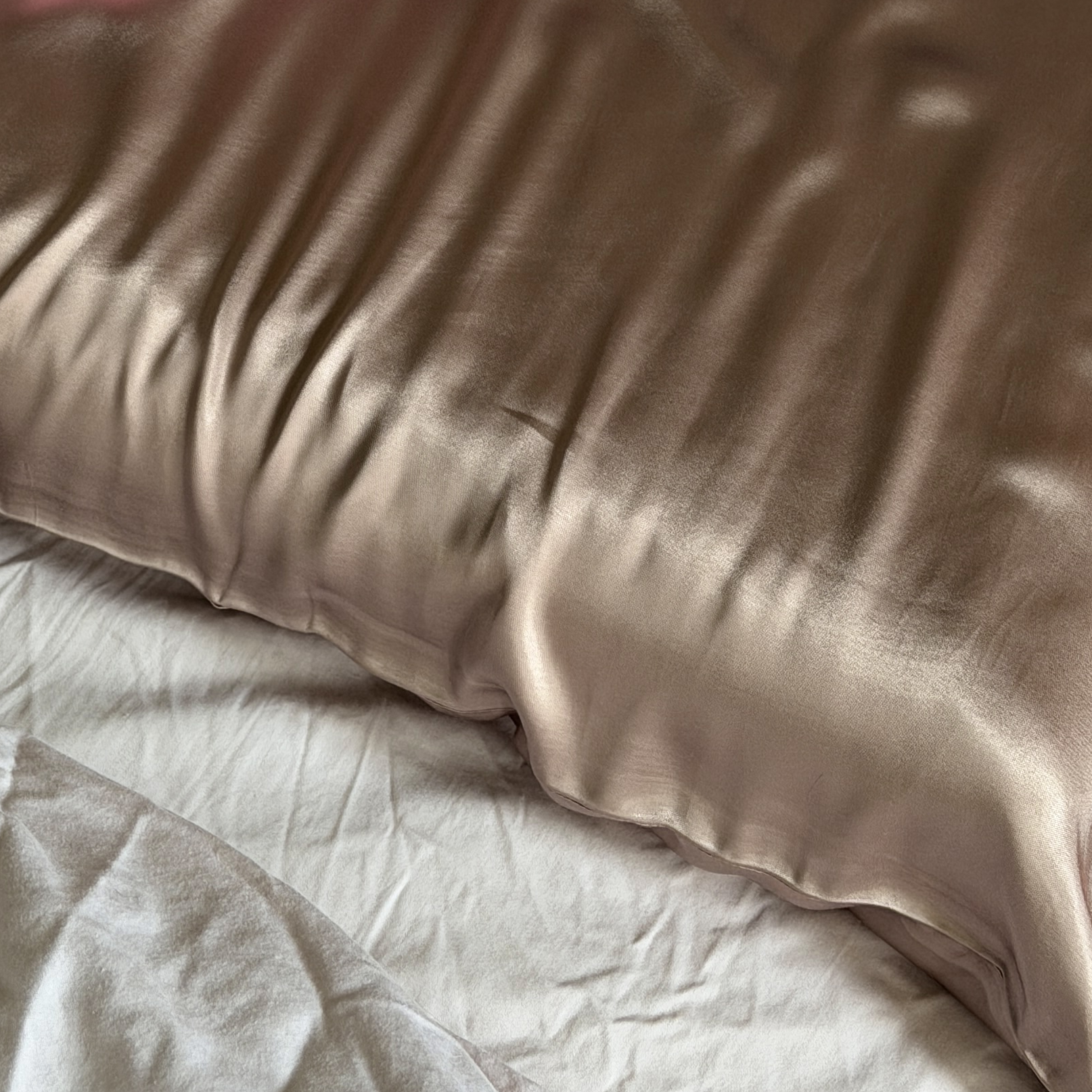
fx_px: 3783
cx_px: 413
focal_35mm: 106
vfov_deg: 16.2
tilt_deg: -55.1
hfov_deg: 16.4
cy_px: 111
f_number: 1.78
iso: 100
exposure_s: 1/56
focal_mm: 6.76
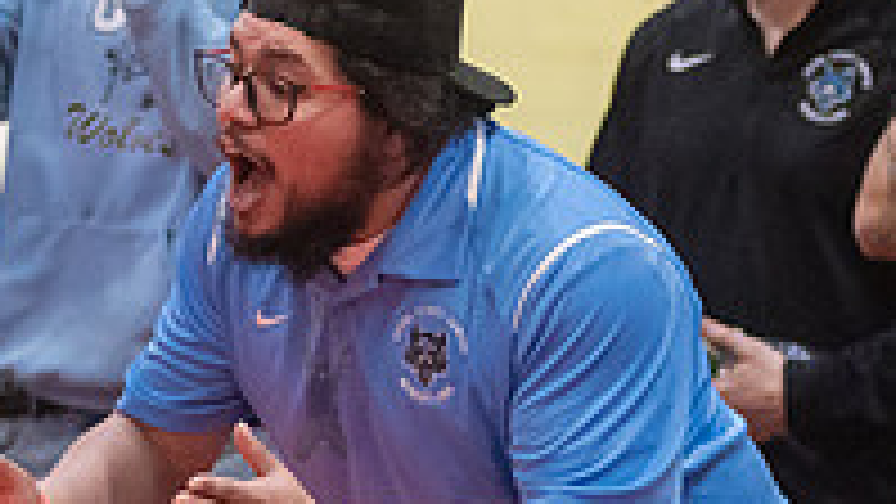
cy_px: 380
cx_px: 320
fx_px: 8245
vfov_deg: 3.5
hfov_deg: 6.2
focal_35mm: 347
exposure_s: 1/500
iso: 8000
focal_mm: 105
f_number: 3.2
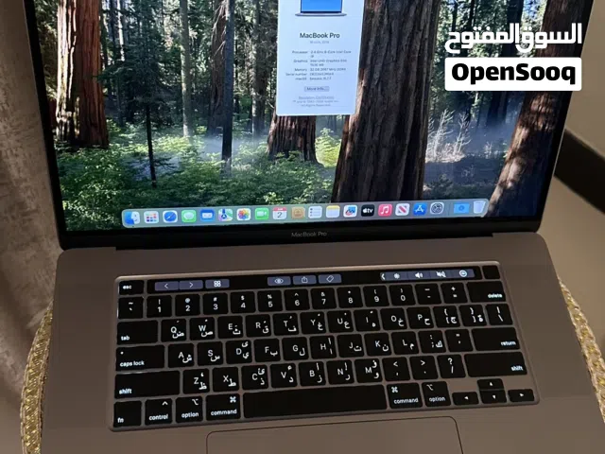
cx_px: 302
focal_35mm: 24
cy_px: 227
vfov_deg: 56.8
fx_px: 419
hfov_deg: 71.6
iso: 800
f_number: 1.78
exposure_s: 1/33
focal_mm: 6.86
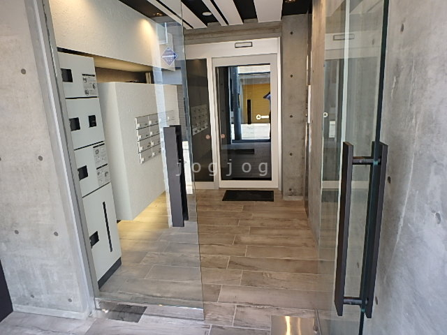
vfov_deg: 63.4
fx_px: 271
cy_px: 168
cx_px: 224
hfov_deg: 79.0
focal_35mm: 21
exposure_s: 1/40
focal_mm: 3.7
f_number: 3.5
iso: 200
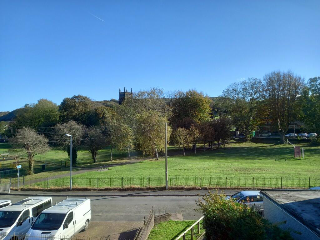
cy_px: 120
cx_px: 160
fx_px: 231
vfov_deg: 54.9
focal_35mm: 25
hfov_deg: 69.4
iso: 25
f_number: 2
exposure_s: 1/276
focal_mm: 4.6
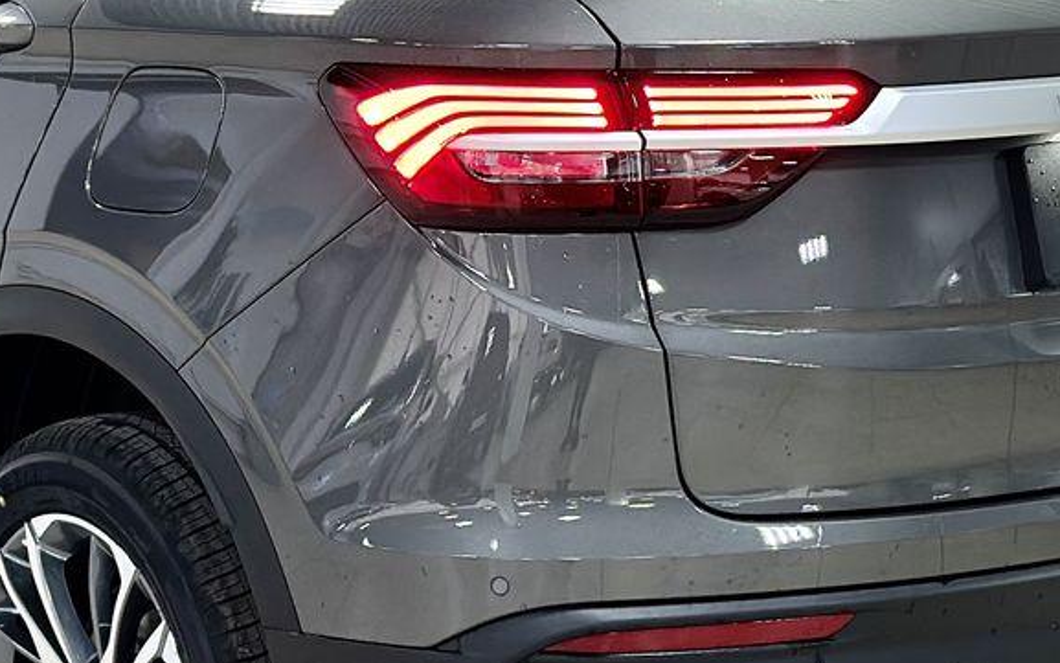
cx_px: 356
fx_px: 3670
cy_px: 360
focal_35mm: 127
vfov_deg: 10.3
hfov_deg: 16.4
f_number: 1.78
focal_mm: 6.86
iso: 160
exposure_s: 1/50
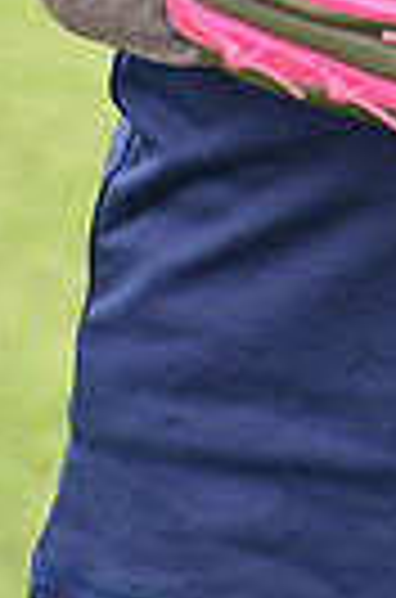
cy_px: -540
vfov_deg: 2.4
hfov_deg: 1.6
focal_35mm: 875
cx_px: 461
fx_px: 14512
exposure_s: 1/200
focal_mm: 200
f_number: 8
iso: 250
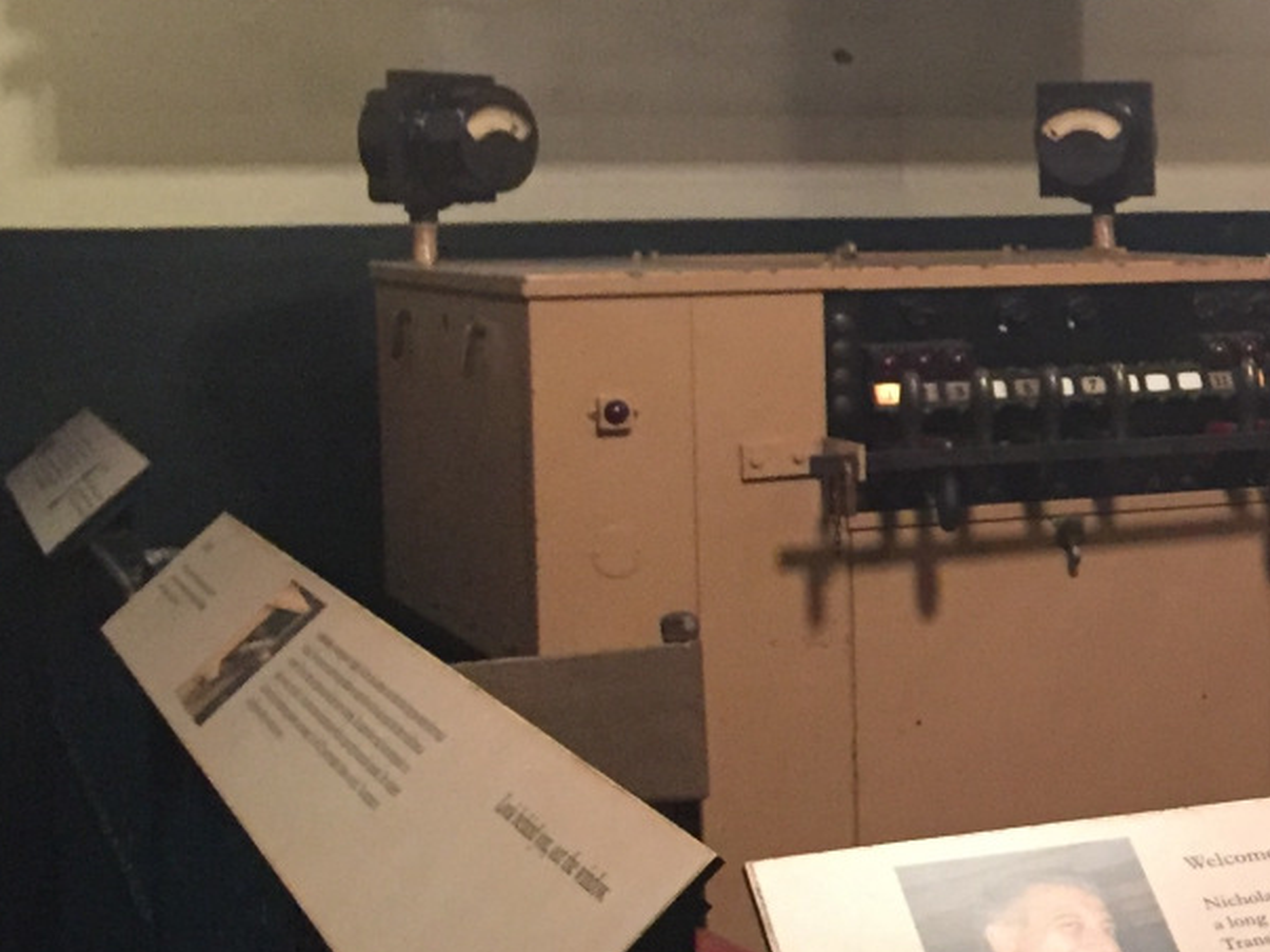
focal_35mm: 77
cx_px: 1569
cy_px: 373
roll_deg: -0.3
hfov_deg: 23.0
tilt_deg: -2.8
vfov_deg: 19.1
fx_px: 2824
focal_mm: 4.15
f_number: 2.2
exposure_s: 1/20
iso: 250
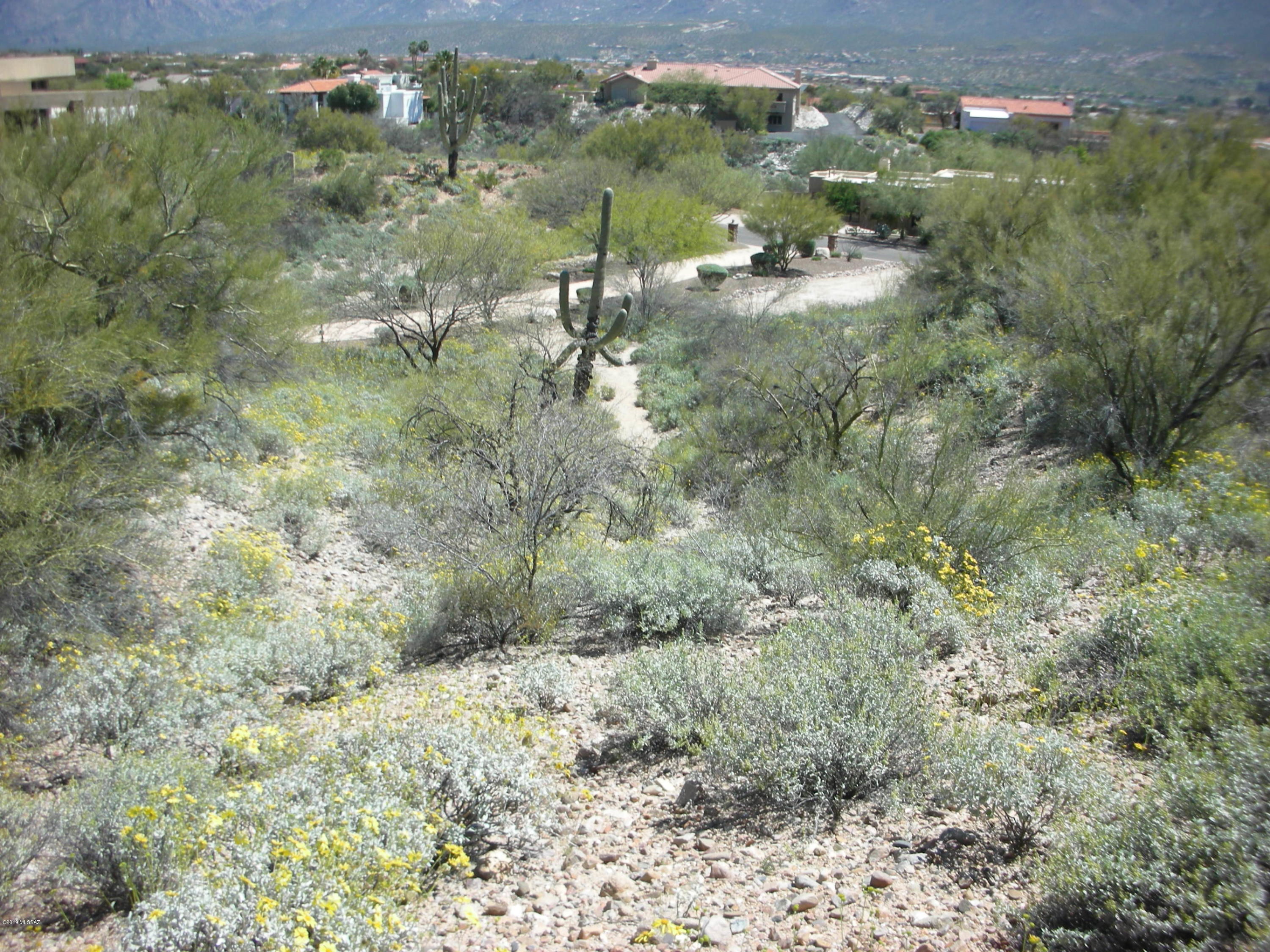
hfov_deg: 52.6
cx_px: 635
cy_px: 476
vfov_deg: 40.7
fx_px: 1284
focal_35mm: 35
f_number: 8.5
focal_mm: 5.8
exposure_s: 1/66.5
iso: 50
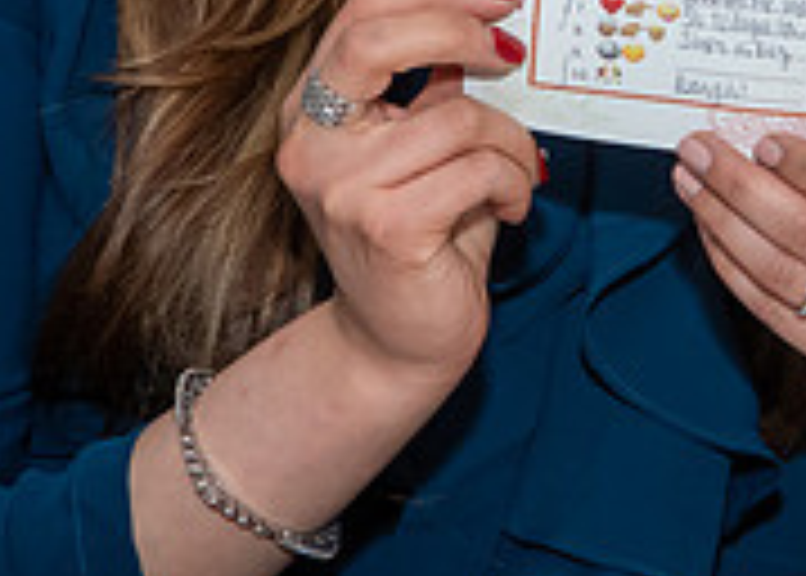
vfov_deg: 5.3
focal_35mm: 267
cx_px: 909
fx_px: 6114
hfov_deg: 7.5
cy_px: -287
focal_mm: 48
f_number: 8
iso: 640
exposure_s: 1/250
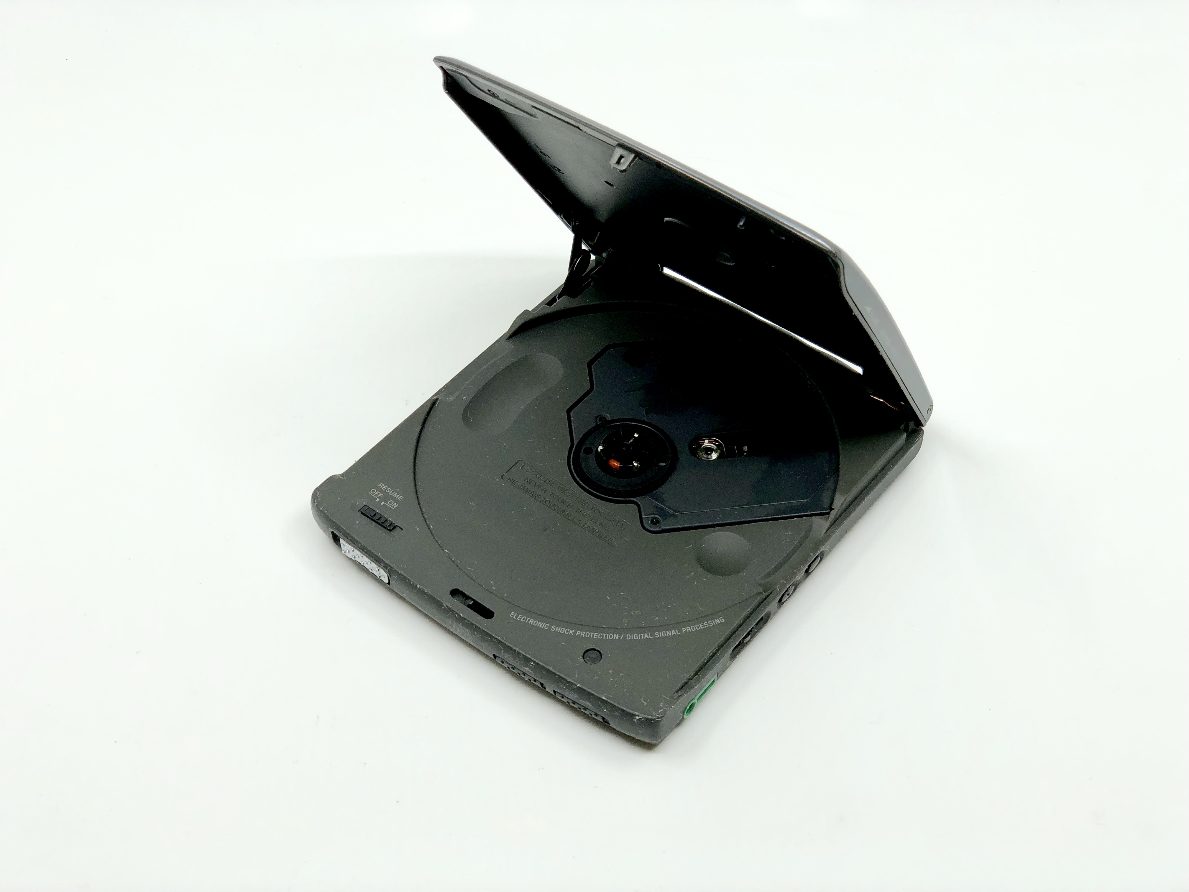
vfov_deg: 28.0
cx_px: 594
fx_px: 1786
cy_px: 446
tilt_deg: -48.2
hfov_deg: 36.8
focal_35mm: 52
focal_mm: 6
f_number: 2.4
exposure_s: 1/182
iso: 16
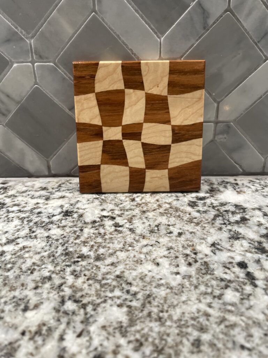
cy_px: 179
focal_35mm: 26
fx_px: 268
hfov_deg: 53.1
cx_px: 134
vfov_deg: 67.3
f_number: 1.6
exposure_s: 1/120
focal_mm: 4.2
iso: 125
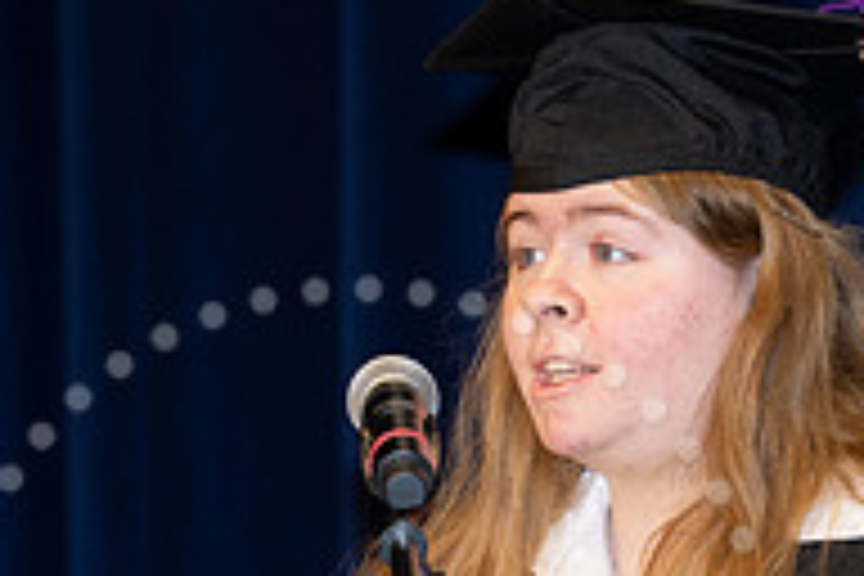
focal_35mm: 684
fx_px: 16415
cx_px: 529
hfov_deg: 3.0
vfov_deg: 2.0
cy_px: 700
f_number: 5.6
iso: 1000
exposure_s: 1/80
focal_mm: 200
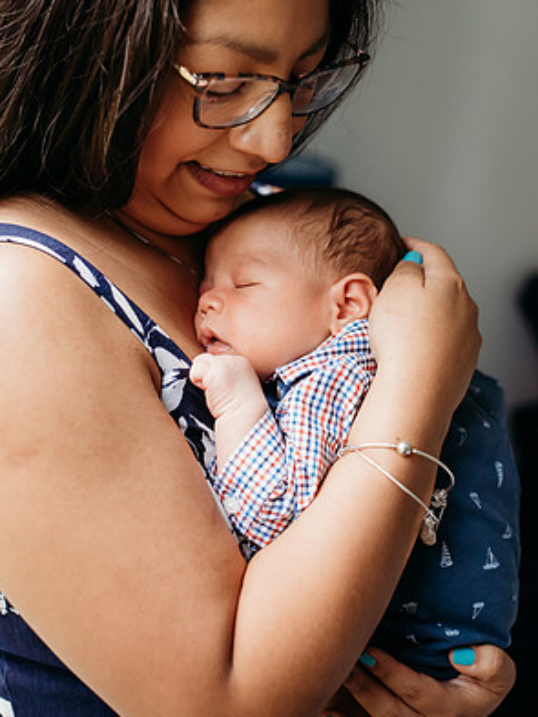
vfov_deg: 34.9
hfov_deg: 26.6
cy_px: 316
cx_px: 272
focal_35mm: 55
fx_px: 1139
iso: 1600
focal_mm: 50
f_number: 2.8
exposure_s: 1/800
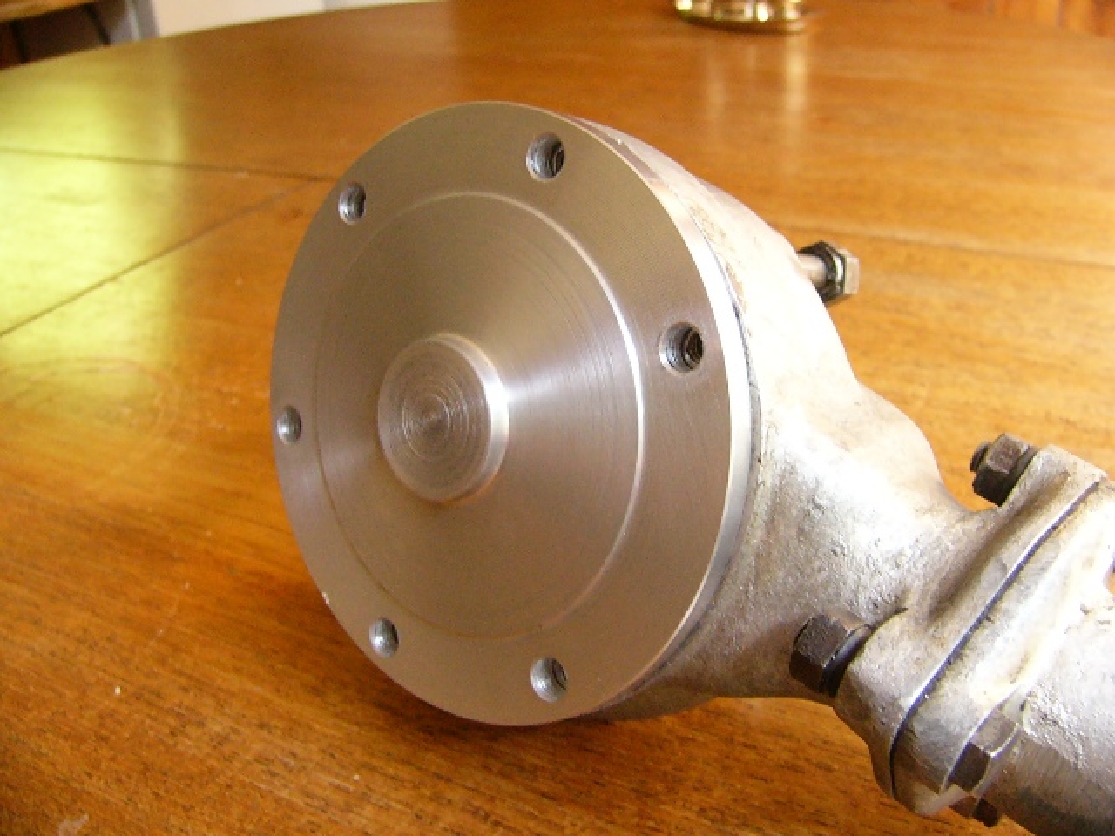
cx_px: 558
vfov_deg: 40.7
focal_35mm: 35
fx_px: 1127
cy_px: 418
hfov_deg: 52.6
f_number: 2.8
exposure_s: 1/30
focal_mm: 4.6
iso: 200
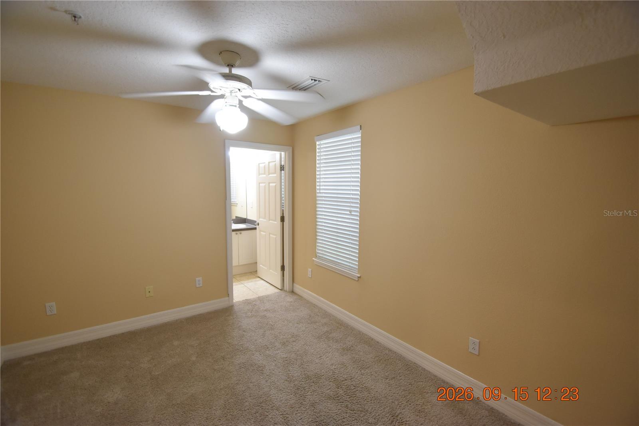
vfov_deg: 77.3
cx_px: 320
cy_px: 213
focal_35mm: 15
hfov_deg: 100.4
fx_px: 266
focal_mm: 10
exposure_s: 1/60
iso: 1000
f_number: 3.5
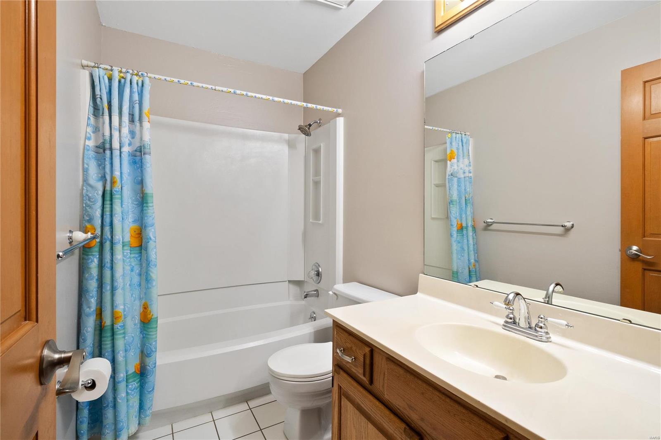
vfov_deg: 73.7
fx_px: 294
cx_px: 330
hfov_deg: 96.7
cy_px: 220
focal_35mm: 16
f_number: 8
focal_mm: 8
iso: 400
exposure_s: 1/10
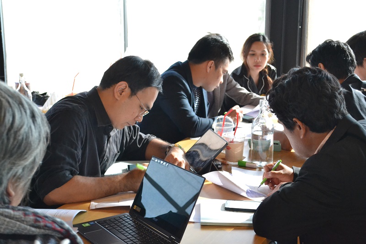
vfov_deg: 23.8
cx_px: 183
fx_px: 579
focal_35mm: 57
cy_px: 122
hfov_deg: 35.1
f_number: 5
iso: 3200
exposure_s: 1/50
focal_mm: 38
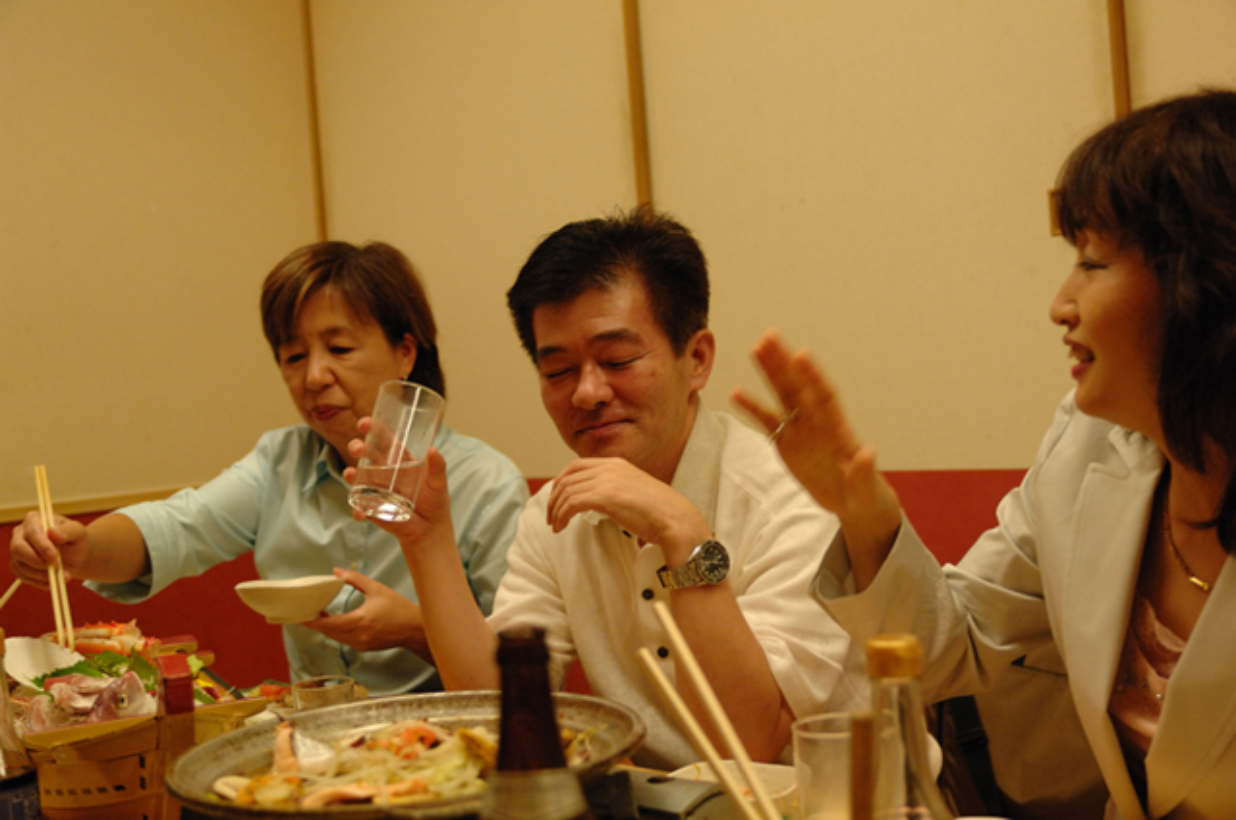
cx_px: 618
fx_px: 1440
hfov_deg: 46.5
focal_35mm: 42
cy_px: 410
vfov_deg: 31.8
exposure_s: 1/80
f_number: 2.8
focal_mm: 28
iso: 640
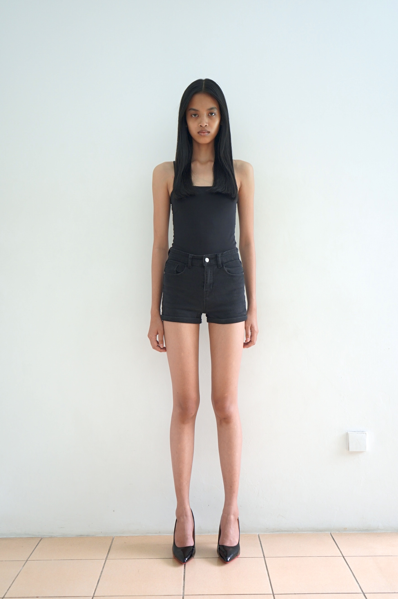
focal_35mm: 33
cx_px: 199
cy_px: 300
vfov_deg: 57.3
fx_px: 548
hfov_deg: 39.9
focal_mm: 33
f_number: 4
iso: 500
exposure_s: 1/160
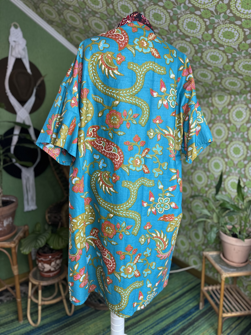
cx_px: 126
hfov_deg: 56.8
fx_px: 232
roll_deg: -0.2
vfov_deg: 71.6
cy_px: 168
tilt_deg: -9.8
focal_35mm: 24
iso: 125
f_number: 1.78
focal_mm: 6.86
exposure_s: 1/50
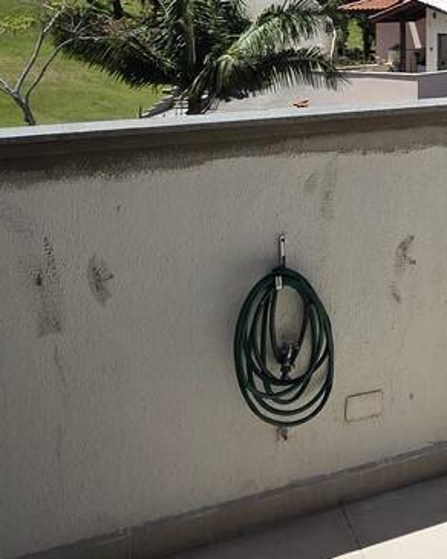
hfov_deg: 24.8
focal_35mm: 50
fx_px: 827
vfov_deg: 33.3
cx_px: 629
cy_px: -32
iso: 40
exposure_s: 1/3075
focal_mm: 2.2
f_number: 1.9
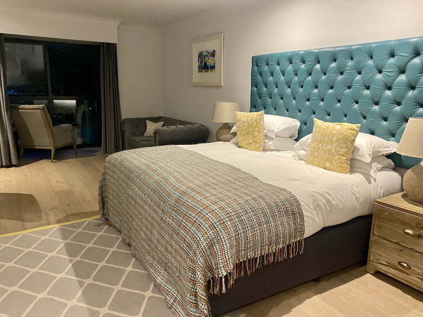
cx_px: 212
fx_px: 318
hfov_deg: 67.3
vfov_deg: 53.1
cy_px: 158
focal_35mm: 26
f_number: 1.8
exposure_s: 1/50
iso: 320
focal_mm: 4.25
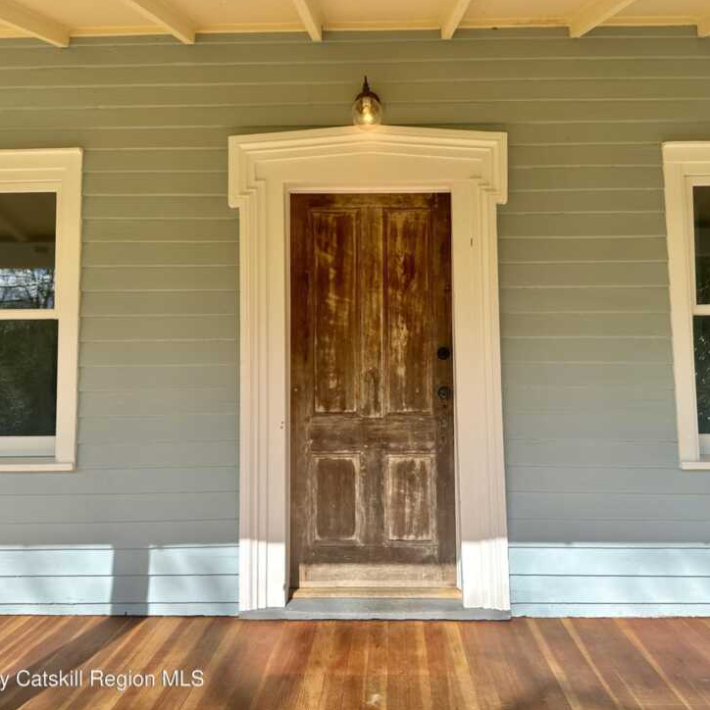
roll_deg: +0.5
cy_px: 336
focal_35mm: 30
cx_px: 376
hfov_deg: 54.0
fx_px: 696
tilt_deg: +3.5
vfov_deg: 54.0
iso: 80
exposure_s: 1/1256
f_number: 1.78
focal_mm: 6.86
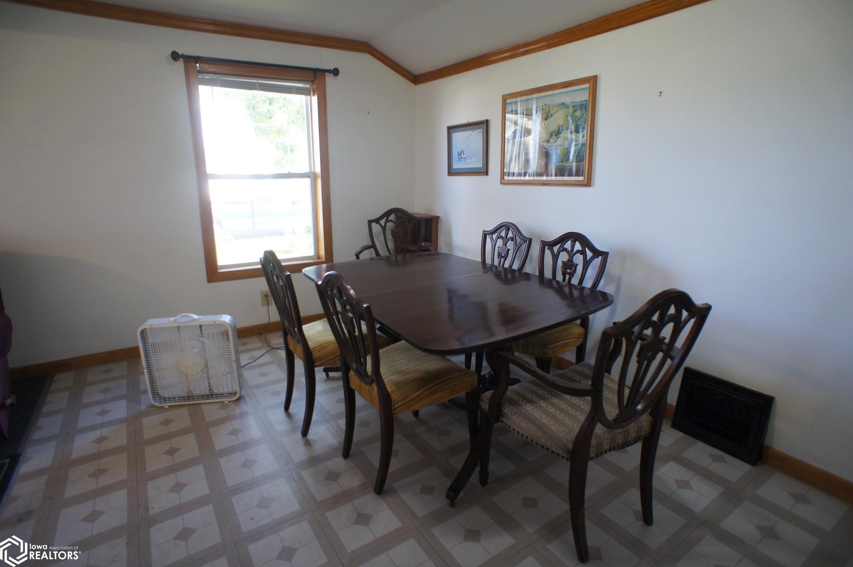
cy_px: 284
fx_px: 568
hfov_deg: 73.8
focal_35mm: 24
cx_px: 426
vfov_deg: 53.0
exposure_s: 1/40
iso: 200
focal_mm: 16
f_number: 3.2
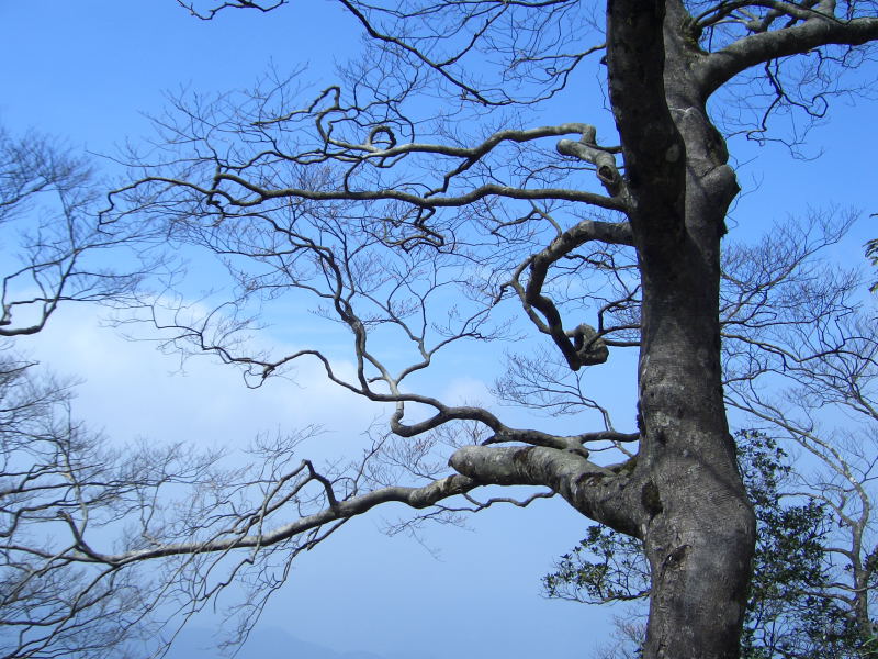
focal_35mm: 39
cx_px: 439
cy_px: 330
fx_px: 989
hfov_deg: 47.9
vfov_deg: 36.8
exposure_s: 1/500
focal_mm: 8
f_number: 4.8
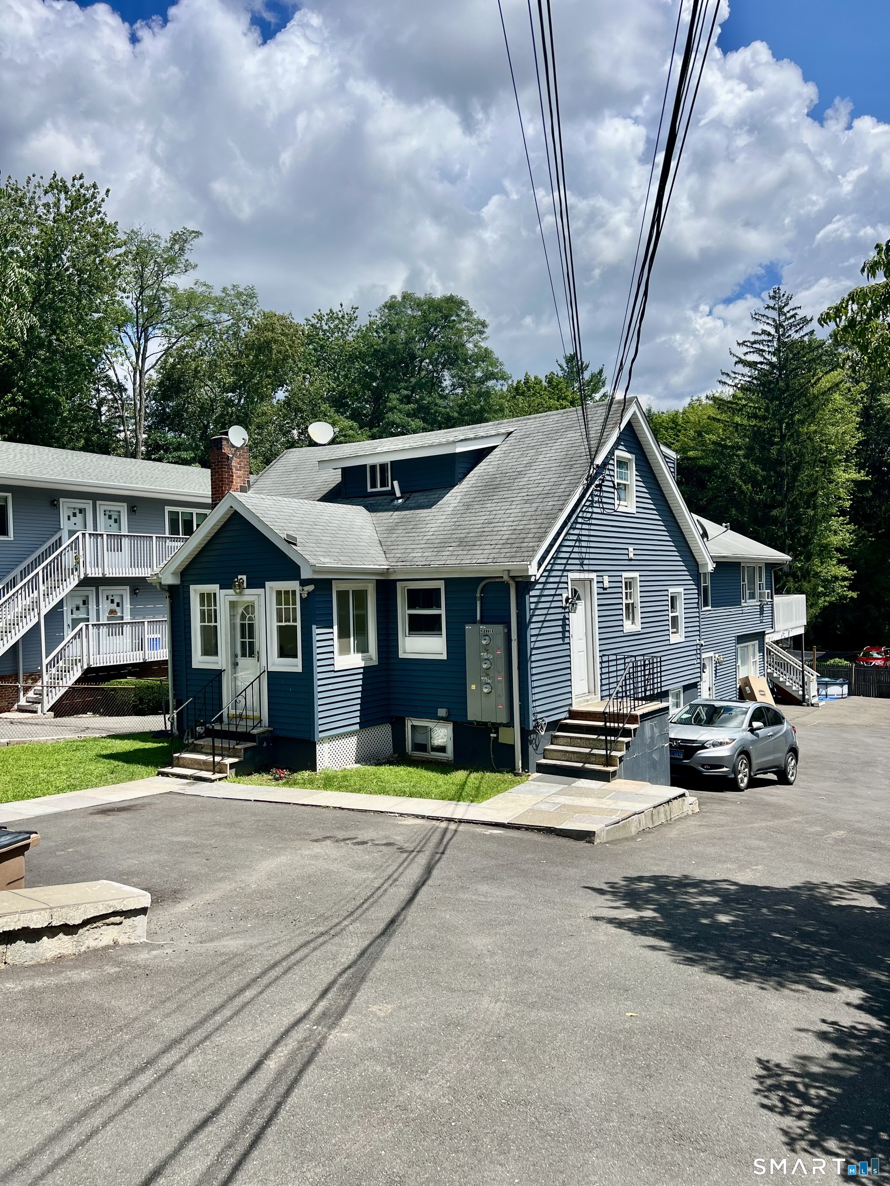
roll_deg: +1.2
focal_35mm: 26
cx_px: 445
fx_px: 891
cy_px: 593
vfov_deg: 67.3
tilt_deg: -0.5
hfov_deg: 53.1
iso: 50
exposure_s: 1/5587
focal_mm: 5.7
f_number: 1.5
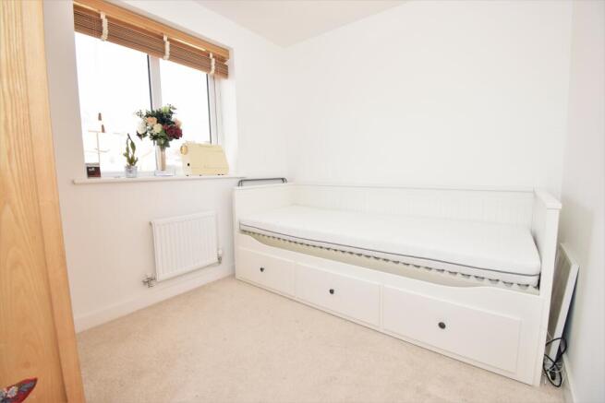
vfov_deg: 77.4
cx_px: 302
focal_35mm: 15
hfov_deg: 100.4
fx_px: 252
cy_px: 202
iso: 400
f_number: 5.6
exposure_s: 1/125
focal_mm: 10
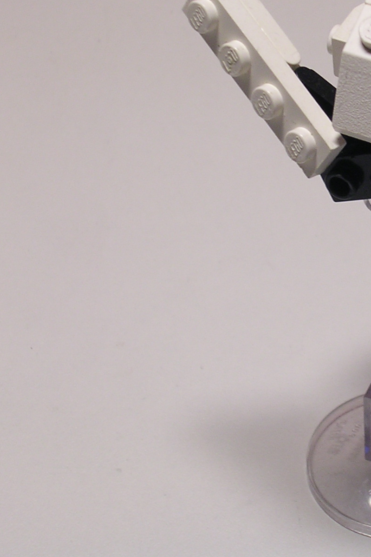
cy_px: 211
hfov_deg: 10.6
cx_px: 405
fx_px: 1978
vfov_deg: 16.0
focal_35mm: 128
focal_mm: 10.9
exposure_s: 1/18.3
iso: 100
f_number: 3.7
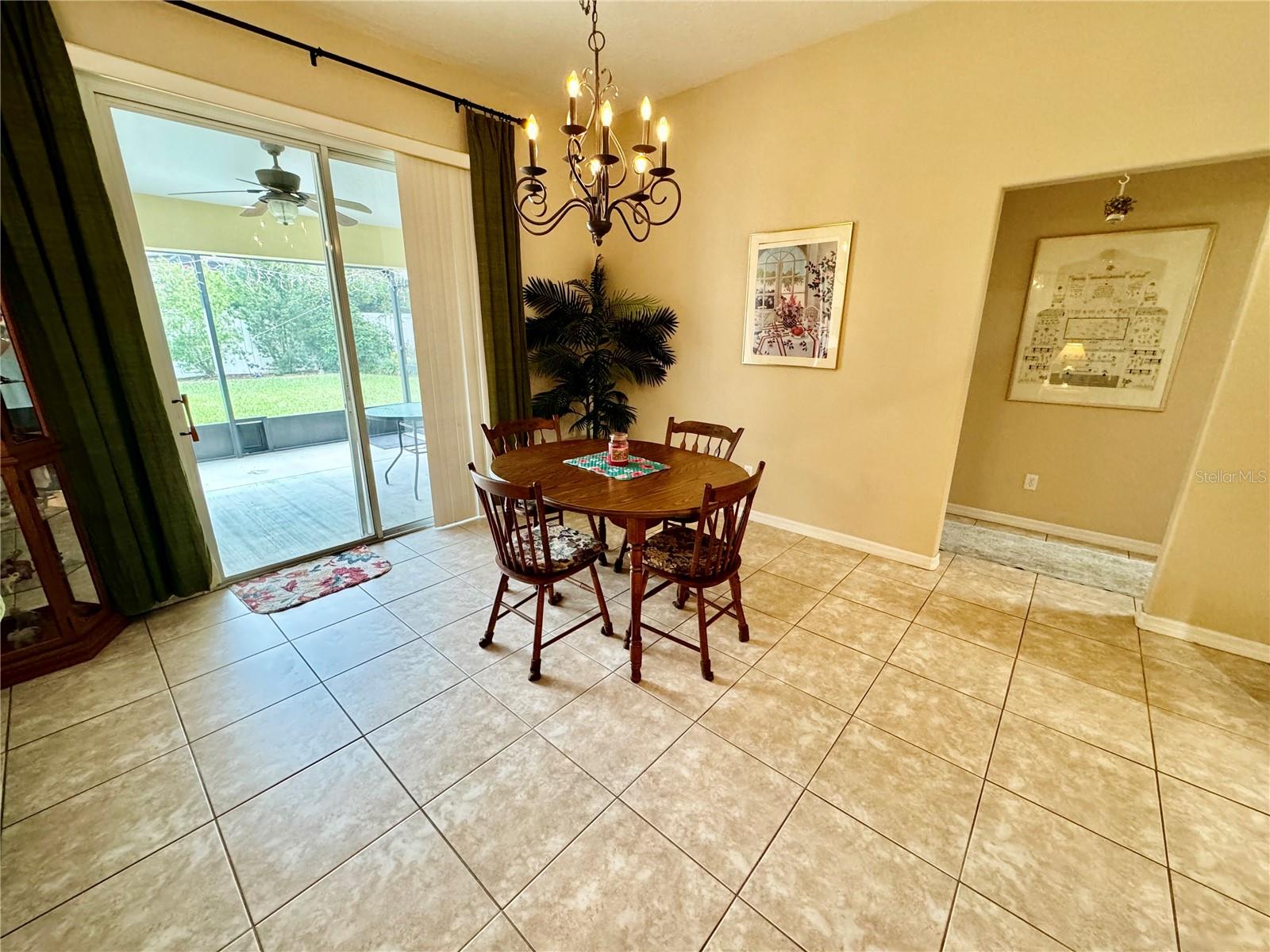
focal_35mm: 14
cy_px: 476
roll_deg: -0.3
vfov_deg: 85.7
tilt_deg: -17.0
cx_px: 635
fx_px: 514
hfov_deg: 102.1
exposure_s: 1/60
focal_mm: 2.22
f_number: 2.2
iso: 320
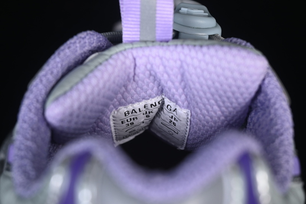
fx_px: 637
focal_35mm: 75
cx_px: 153
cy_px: 102
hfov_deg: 27.0
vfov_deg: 18.2
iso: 160
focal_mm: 50
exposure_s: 1/60
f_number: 7.1
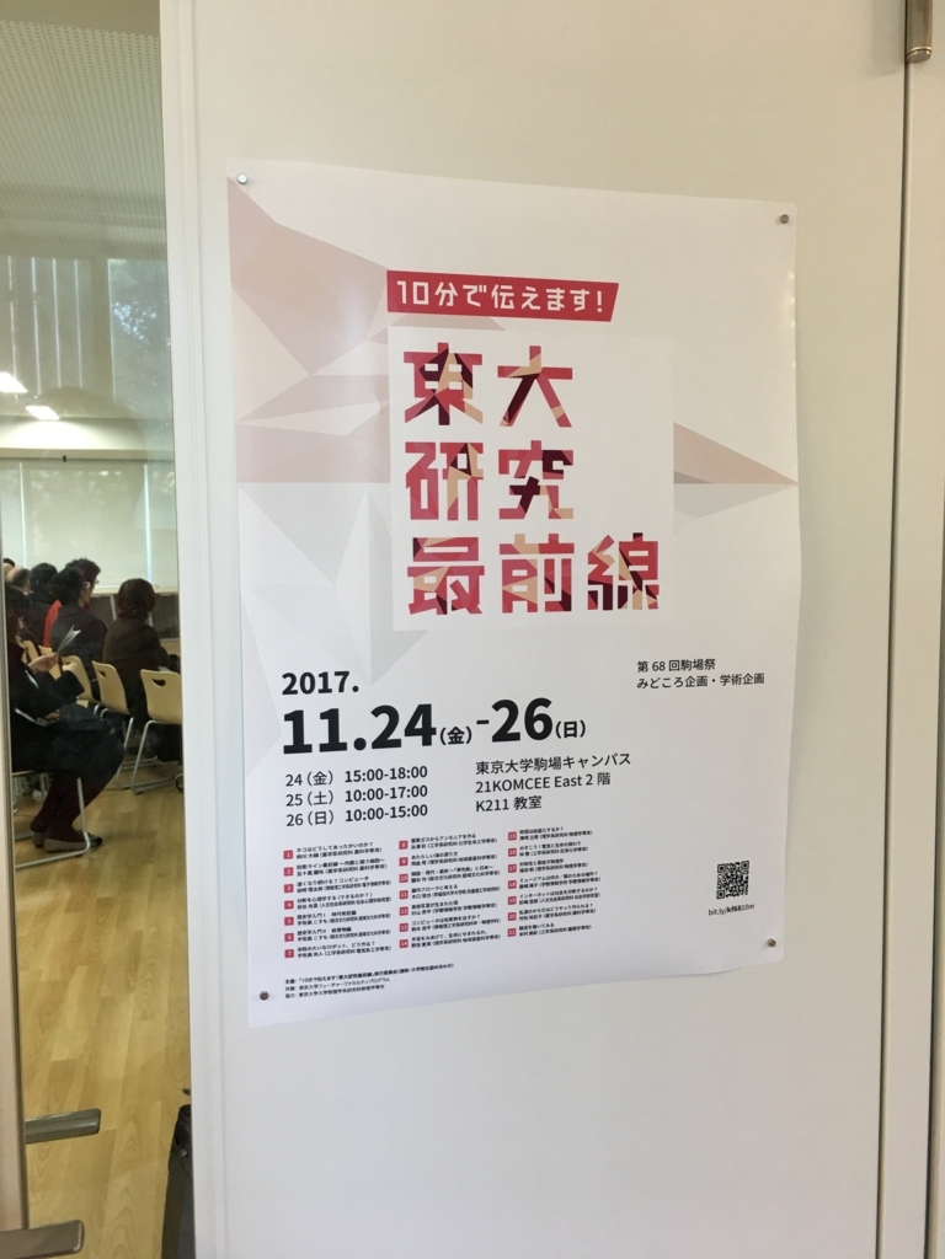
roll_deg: +0.7
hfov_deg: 48.2
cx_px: 472
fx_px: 1056
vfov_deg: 61.7
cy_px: 630
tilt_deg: -2.9
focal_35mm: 29
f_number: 2.2
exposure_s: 1/15
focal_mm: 4.15
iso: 25
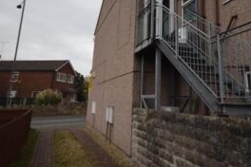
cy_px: 55
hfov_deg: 66.2
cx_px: 160
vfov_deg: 47.1
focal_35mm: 27
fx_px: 188
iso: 100
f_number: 4
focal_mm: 10
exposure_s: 1/60
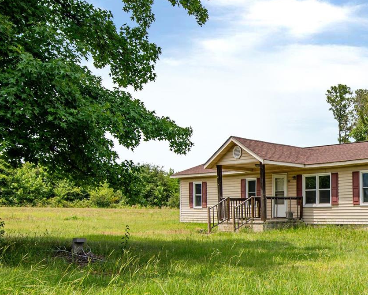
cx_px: 383
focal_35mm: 46
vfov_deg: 32.2
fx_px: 501
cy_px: 219
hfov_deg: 35.7
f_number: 7.1
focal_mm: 20
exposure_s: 1/400
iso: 100
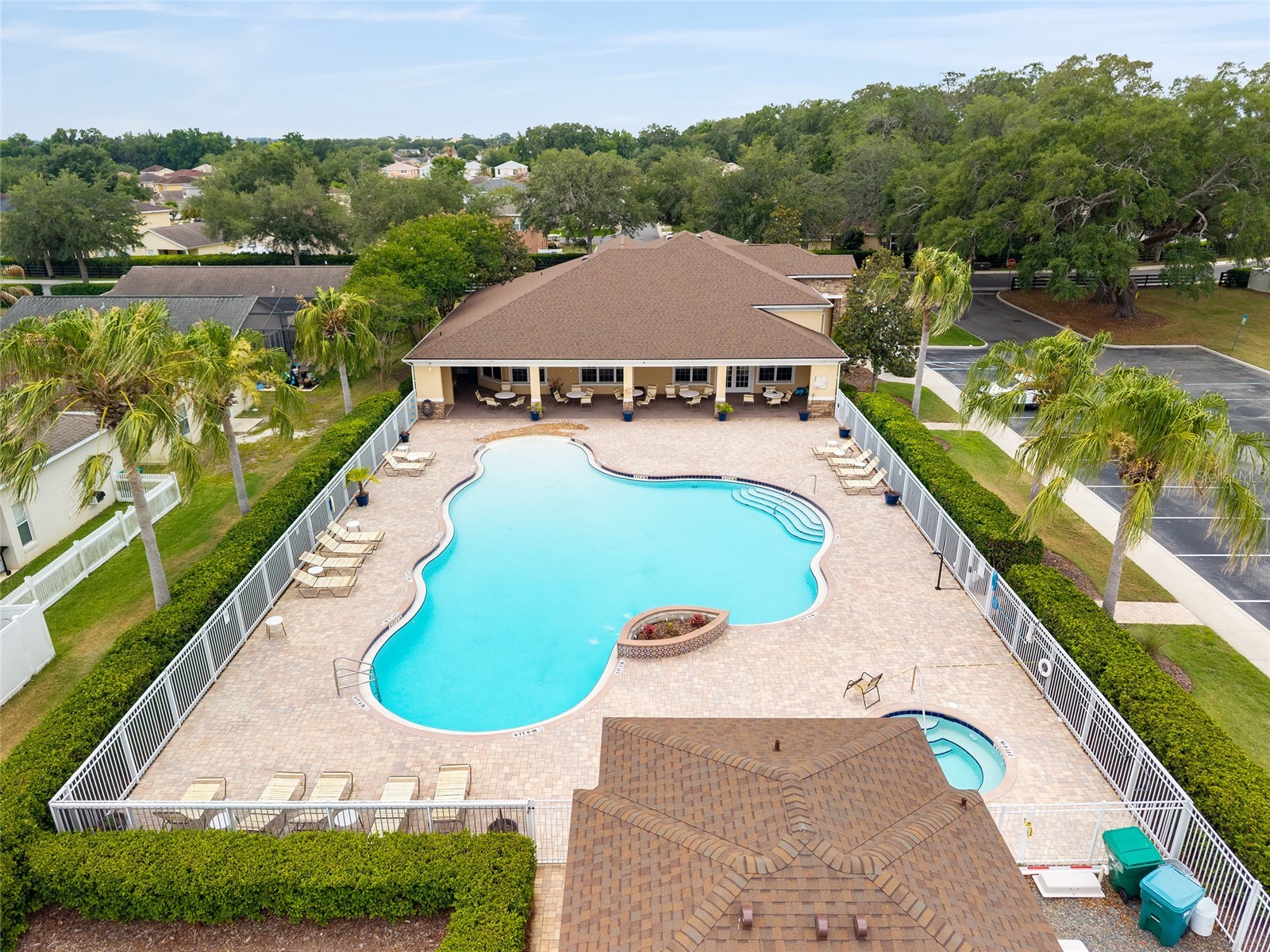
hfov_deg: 71.6
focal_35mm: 24
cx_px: 635
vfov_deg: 56.8
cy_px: 476
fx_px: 881
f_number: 1.8
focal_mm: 8.67
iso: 130
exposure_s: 1/400
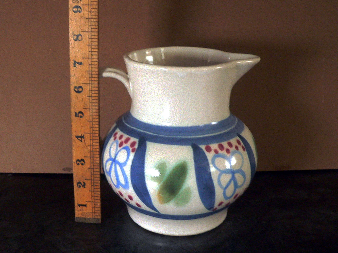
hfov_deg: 51.4
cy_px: 126
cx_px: 169
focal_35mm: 36
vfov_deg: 39.7
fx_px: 352
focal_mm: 6
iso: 400
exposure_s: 1/15
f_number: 2.8
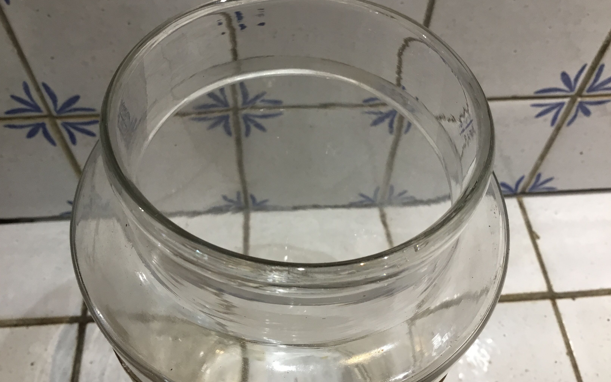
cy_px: 198
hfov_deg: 58.1
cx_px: 305
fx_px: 549
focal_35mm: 33
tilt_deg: -55.6
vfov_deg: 38.3
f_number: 2.4
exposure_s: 1/33
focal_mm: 3.3
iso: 64
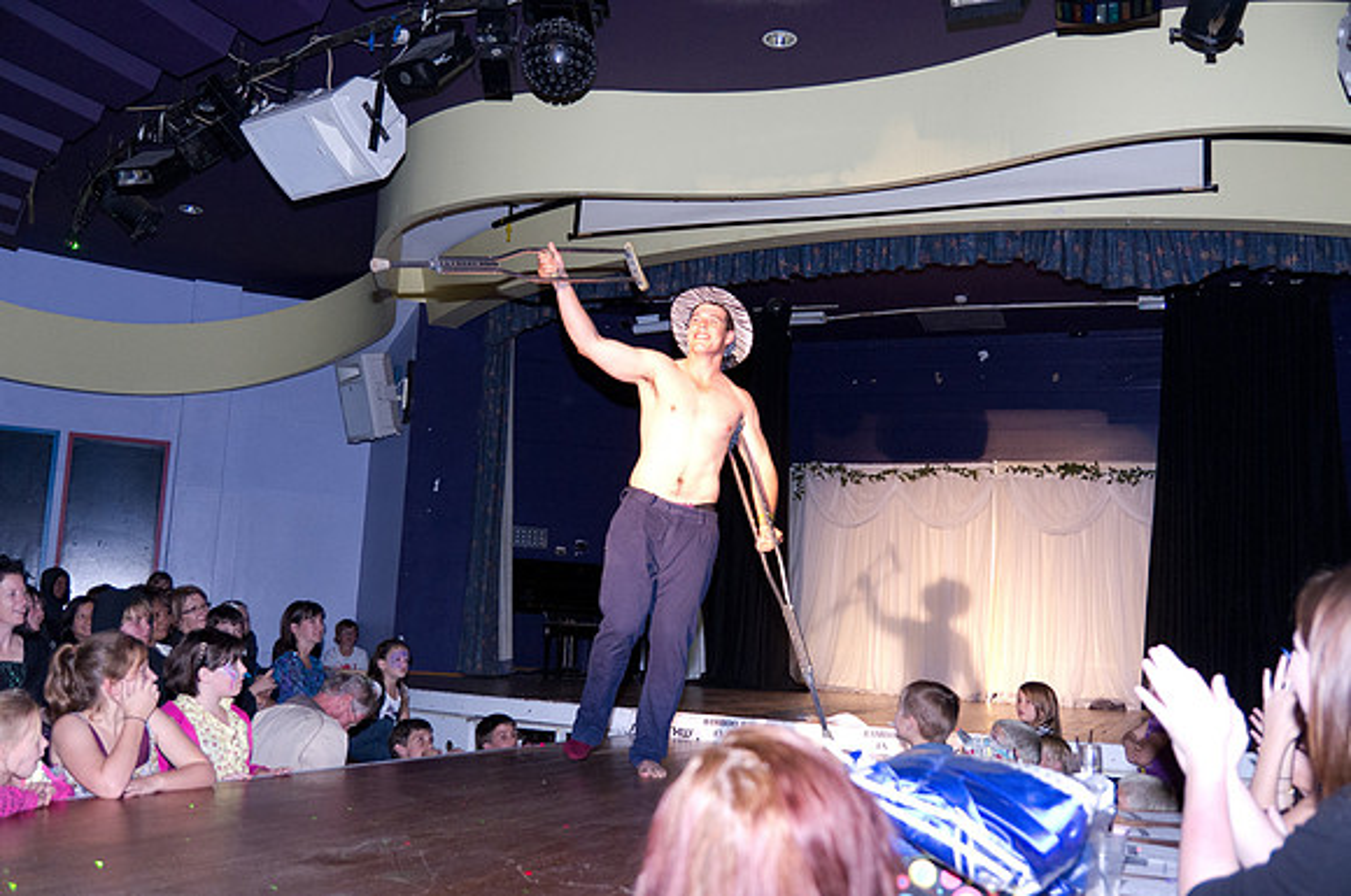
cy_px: 448
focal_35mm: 33
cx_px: 676
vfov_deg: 39.9
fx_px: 1237
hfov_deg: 57.3
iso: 1600
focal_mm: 21.88
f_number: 2.8
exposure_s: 1/160
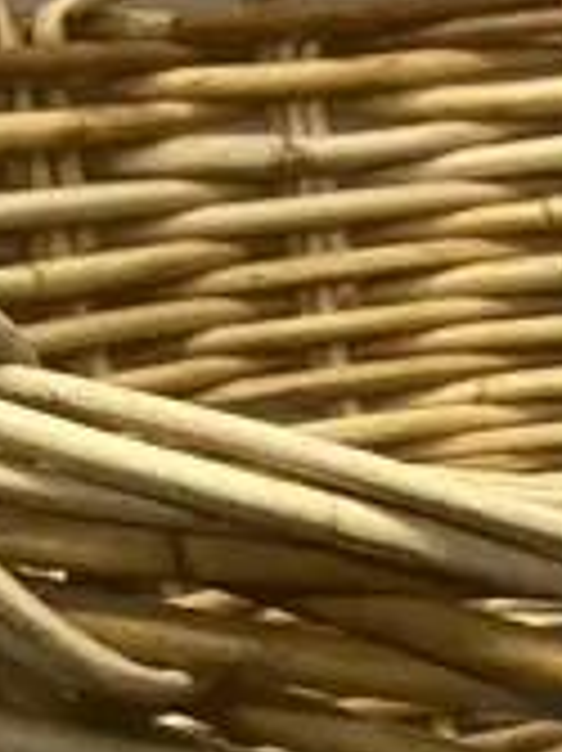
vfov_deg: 11.5
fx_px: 3728
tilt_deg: -14.4
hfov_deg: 8.5
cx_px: 769
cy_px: 450
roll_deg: -1.5
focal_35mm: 172
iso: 80
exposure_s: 1/50
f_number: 1.8
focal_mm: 3.99
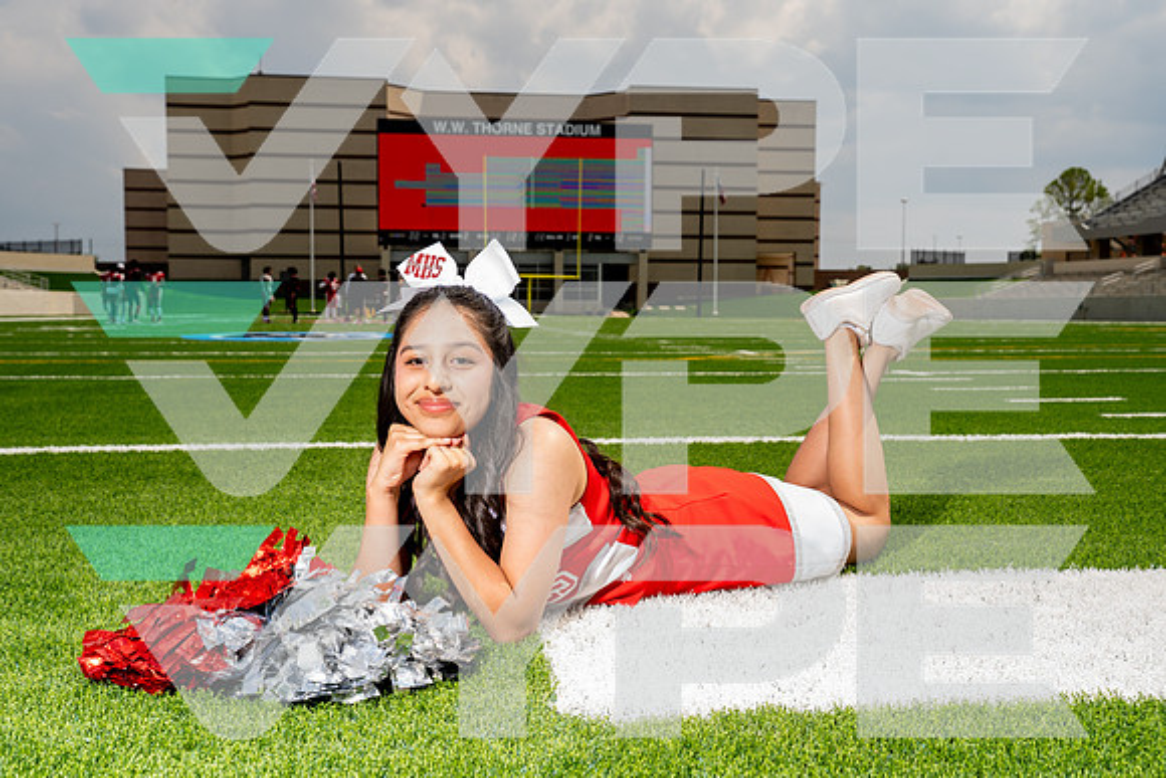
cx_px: 583
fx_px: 1340
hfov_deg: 47.0
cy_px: 389
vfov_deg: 32.4
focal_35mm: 41
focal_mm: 40
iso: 100
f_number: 8
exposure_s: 1/250
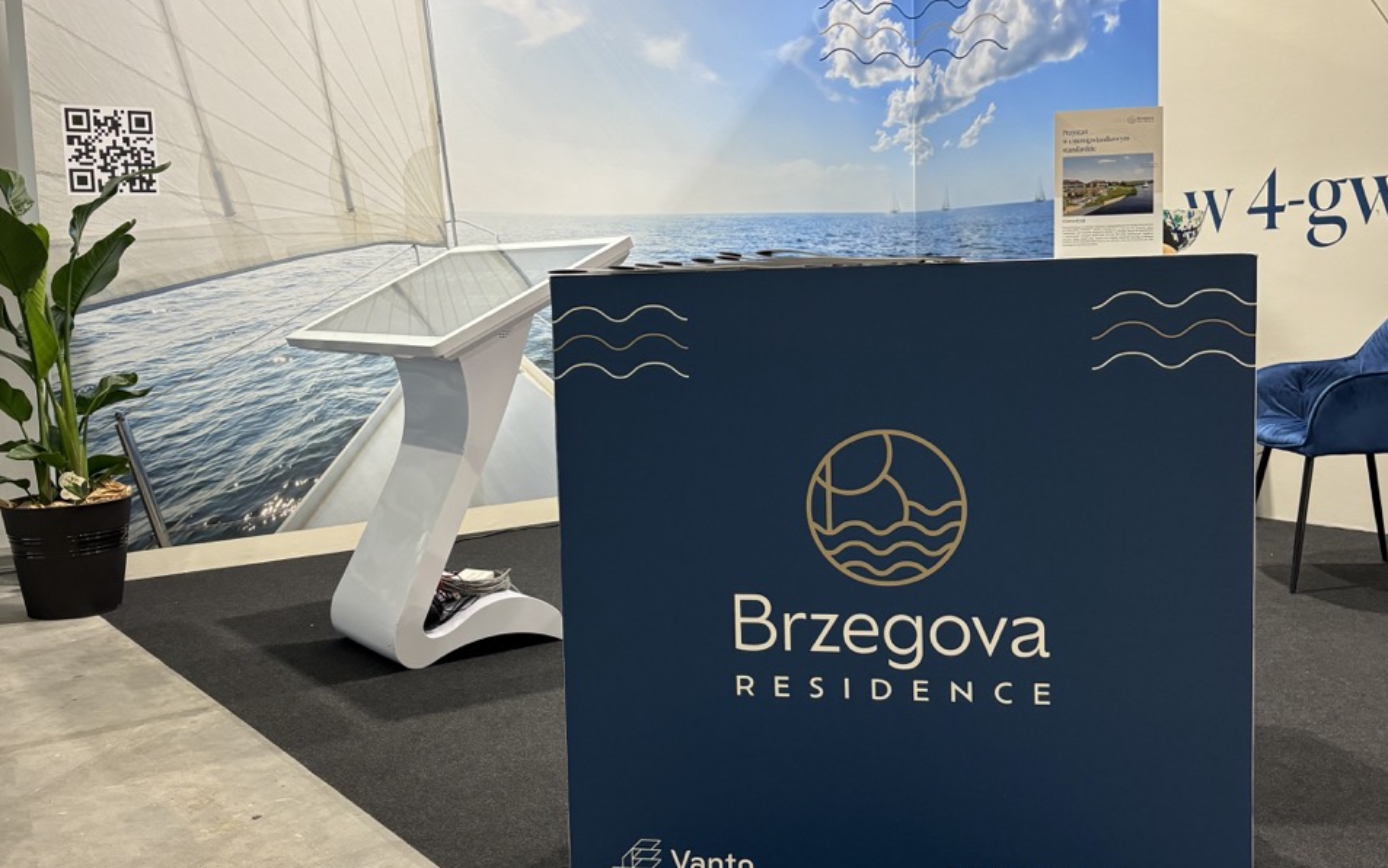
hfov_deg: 52.7
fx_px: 1400
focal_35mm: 37
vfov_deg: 34.4
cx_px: 698
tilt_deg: -3.9
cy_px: 411
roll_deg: +1.8
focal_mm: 5.96
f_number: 1.6
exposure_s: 1/100
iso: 125
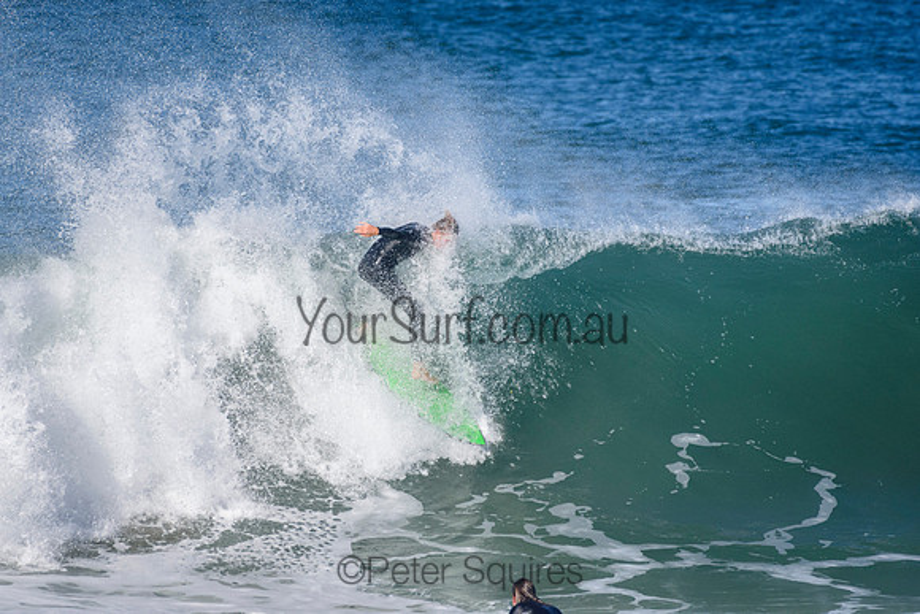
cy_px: 307
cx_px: 460
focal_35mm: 750
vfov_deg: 1.8
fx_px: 19173
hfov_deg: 2.7
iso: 560
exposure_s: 1/4000
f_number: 5.6
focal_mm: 500
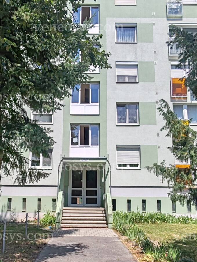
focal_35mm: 34
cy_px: 156
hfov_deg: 41.6
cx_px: 79
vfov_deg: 53.6
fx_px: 258
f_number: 2.2
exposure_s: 1/1400
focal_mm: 1.96
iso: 50
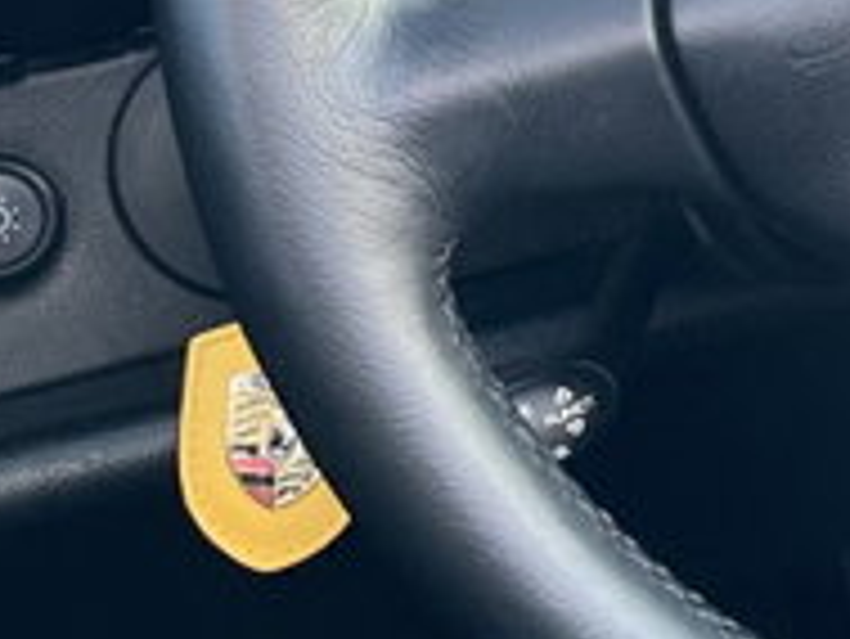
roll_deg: +3.1
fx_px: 3464
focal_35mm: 141
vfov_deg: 10.5
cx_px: 1367
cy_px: 63
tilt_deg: -22.0
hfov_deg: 13.0
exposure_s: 1/153
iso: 64
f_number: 1.6
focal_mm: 5.1
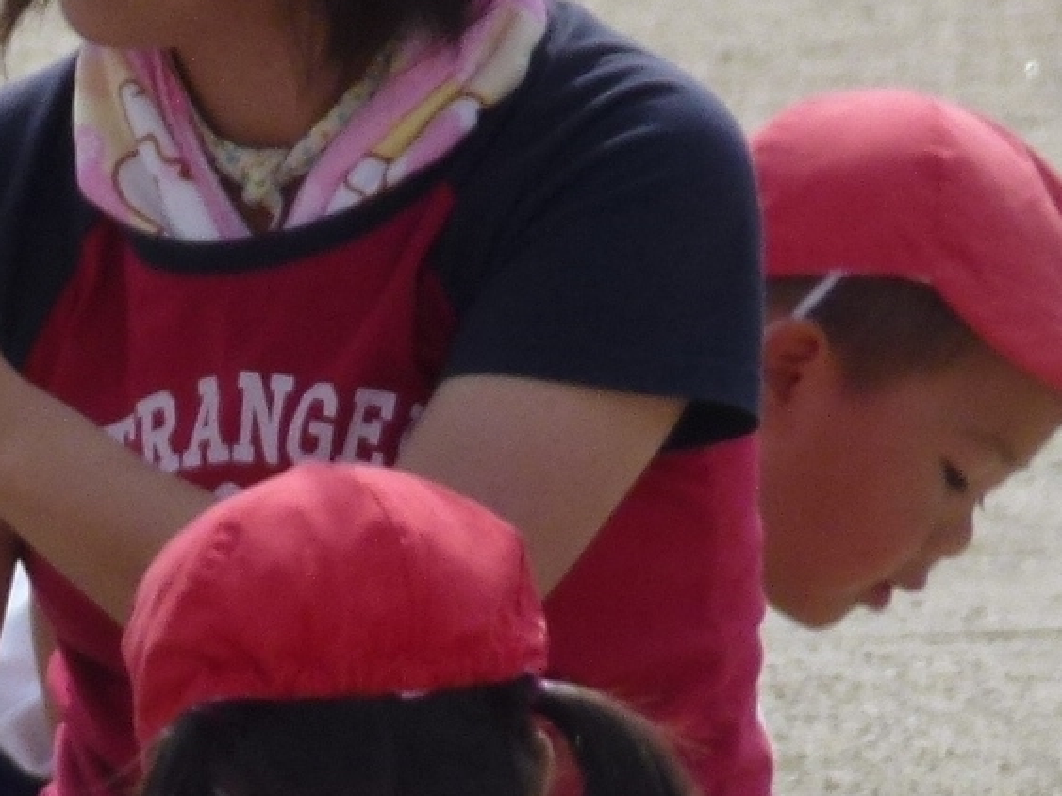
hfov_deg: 1.1
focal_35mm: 1747
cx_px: -404
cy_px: 892
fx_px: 53586
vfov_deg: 0.9
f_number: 5.9
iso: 100
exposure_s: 1/500
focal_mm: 68.8
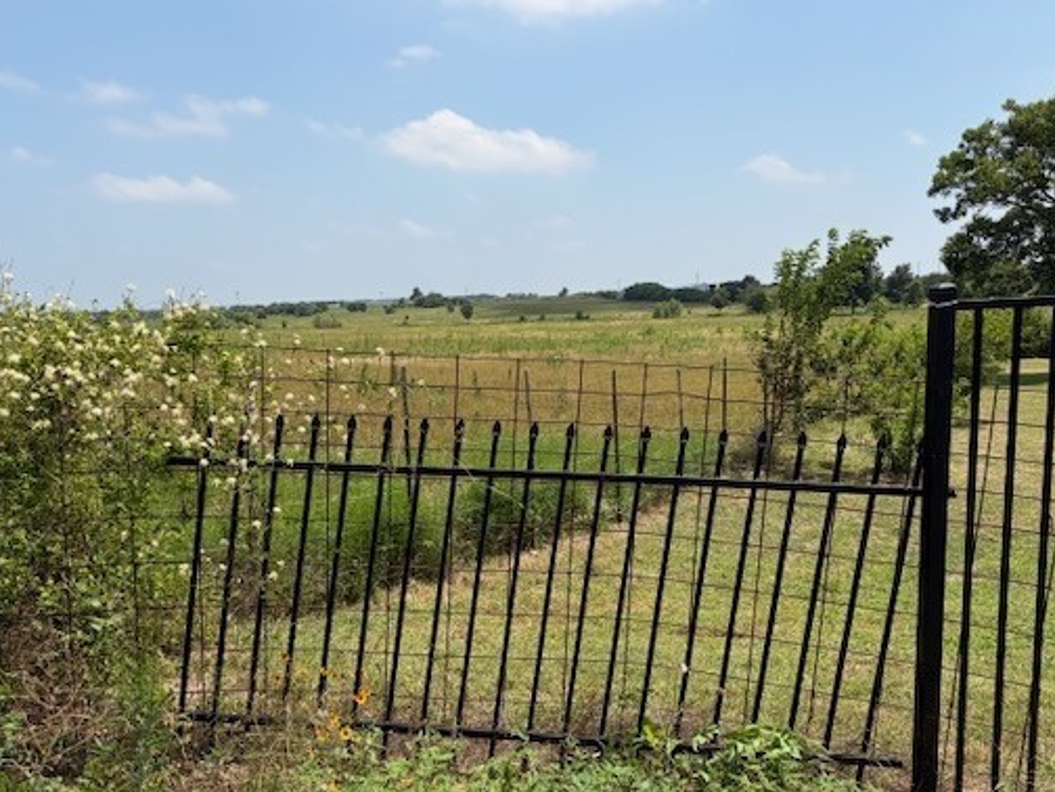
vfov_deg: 42.8
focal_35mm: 33
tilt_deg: -9.3
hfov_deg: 55.3
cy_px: 463
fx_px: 1006
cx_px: 509
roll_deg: +2.0
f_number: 1.6
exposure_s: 1/3831
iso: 50
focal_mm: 5.96
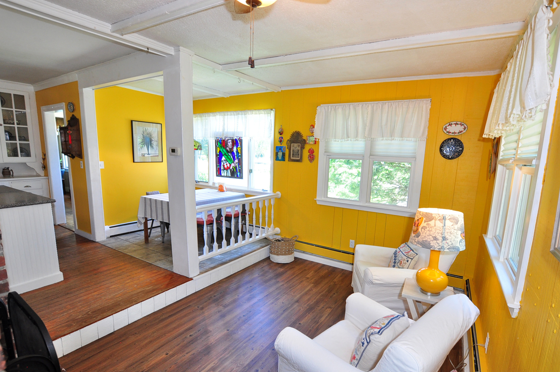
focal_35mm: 17
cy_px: 200
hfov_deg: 93.3
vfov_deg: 70.2
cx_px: 287
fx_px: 264
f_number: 5
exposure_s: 1/25
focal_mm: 10
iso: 400
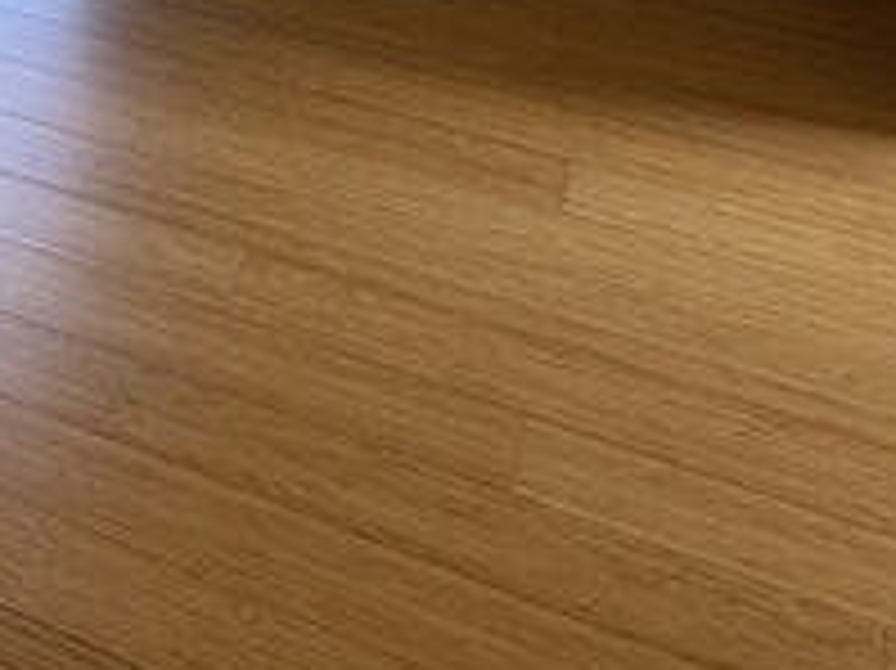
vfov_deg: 16.7
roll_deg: +1.4
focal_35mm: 72
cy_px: -567
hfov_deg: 22.0
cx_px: -482
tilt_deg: -11.2
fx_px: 1863
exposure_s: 1/99
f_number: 2.2
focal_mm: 2.22
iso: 64
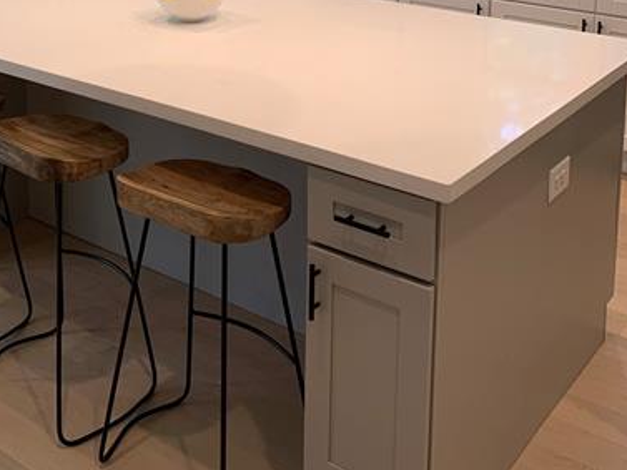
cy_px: -58
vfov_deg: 25.4
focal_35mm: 53
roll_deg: -0.1
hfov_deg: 35.8
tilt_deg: -9.3
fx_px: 960
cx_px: 208
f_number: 1.8
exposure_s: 1/120
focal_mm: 4.25
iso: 64
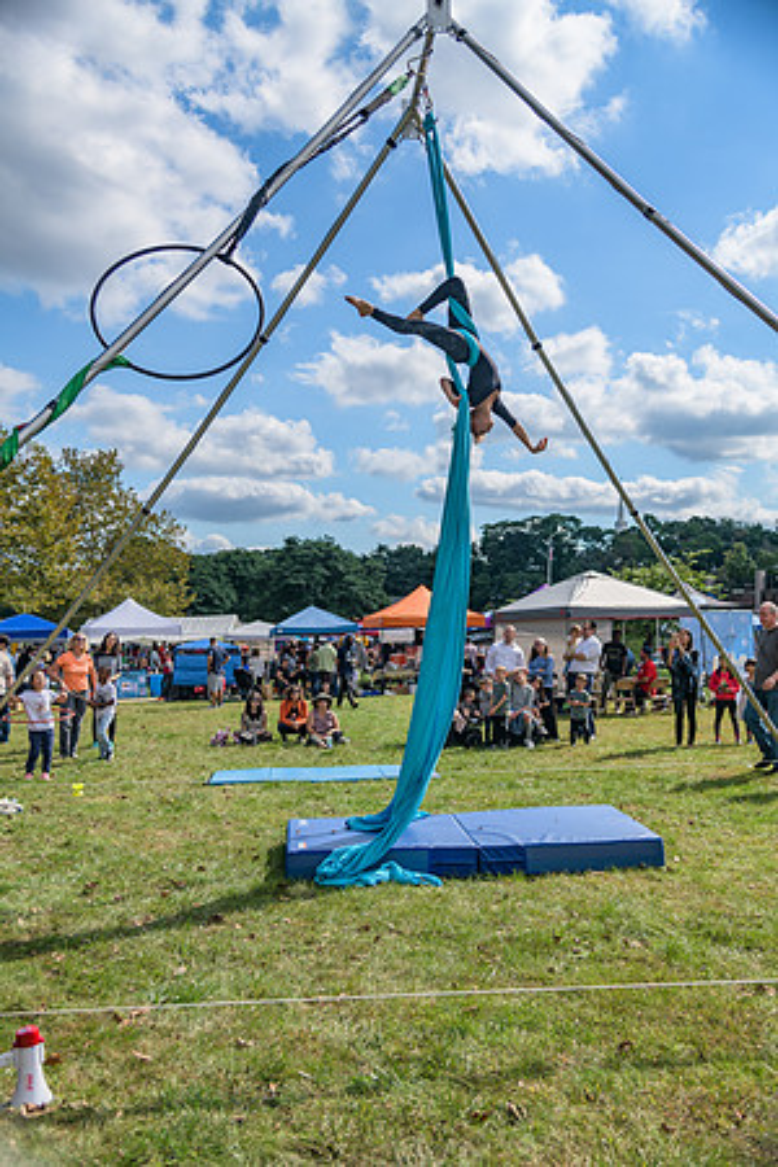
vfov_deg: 55.8
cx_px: 389
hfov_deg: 38.9
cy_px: 584
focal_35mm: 34
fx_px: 1102
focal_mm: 34
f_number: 4
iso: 64
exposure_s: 1/500
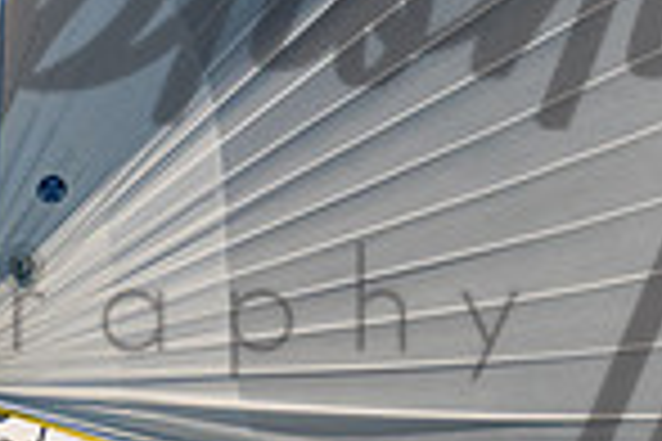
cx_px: 243
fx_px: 39754
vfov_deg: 0.6
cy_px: -116
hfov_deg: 1.0
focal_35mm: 2162
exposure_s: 1/2500
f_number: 8
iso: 500
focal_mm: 400
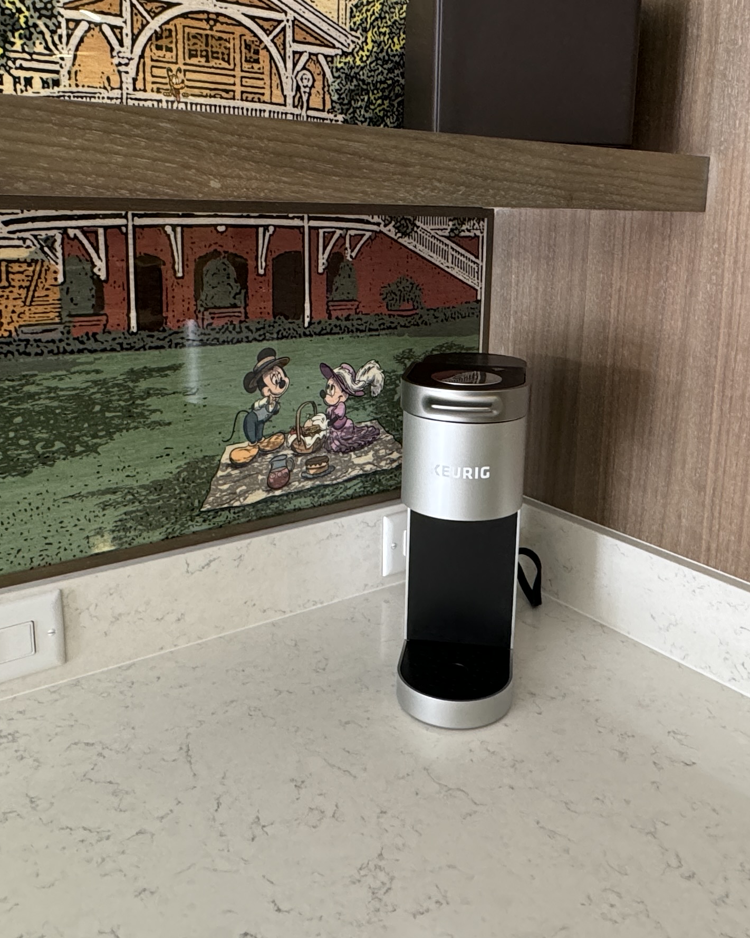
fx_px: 860
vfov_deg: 56.7
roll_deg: -0.9
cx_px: 397
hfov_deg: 47.1
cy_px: 376
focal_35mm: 31
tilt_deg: -11.3
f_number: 2.2
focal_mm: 2.22
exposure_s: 1/60
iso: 320
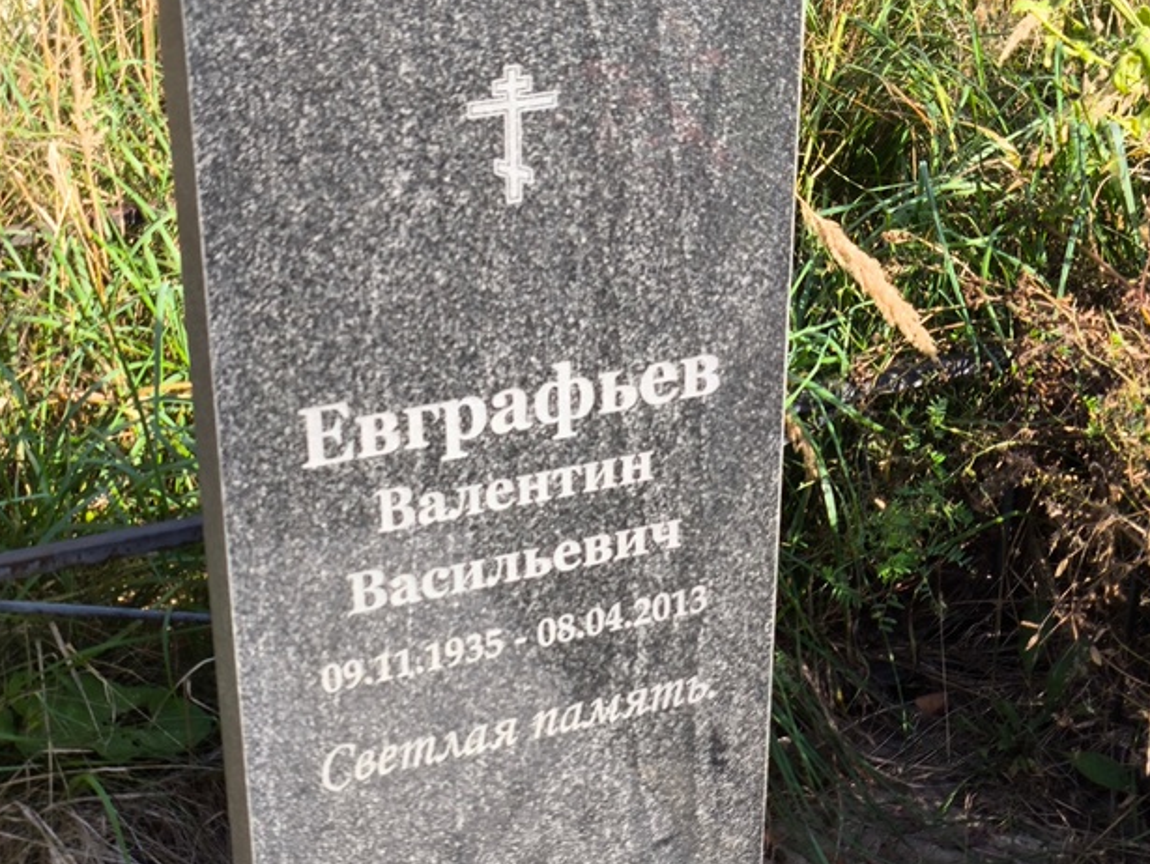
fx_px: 2161
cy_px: 475
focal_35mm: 65
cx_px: 508
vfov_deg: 22.6
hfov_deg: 29.8
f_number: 1.7
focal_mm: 4.71
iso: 50
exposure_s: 1/396
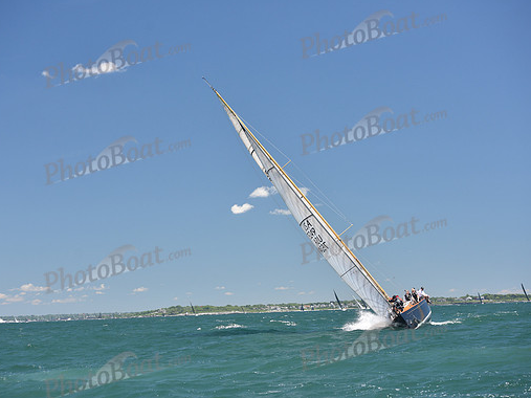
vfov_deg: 19.1
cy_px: 197
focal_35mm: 77
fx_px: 1181
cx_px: 246
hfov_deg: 25.3
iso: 320
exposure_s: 1/800
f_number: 4.5
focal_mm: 70
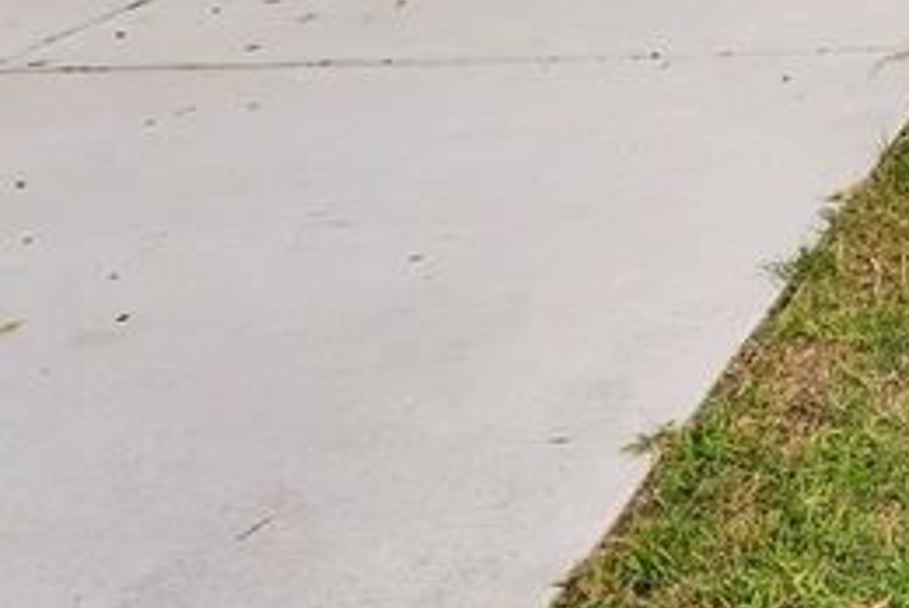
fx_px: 1491
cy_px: -456
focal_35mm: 59
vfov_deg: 18.5
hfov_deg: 25.4
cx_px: 1370
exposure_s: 1/125
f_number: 10
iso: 200
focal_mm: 10
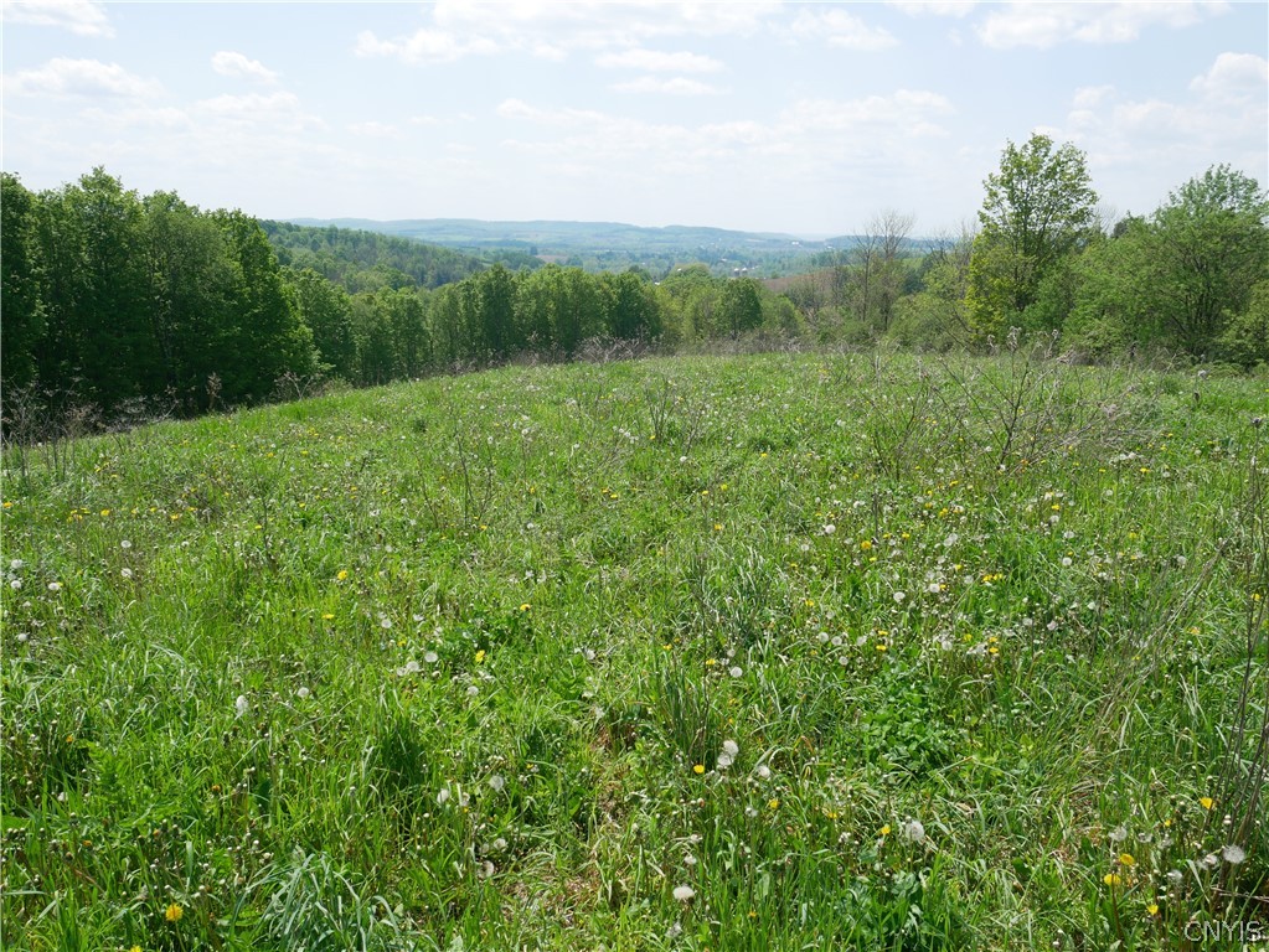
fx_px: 1174
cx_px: 634
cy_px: 476
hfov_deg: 56.8
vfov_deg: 44.2
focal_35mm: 32
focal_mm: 16
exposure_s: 1/400
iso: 200
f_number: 7.1
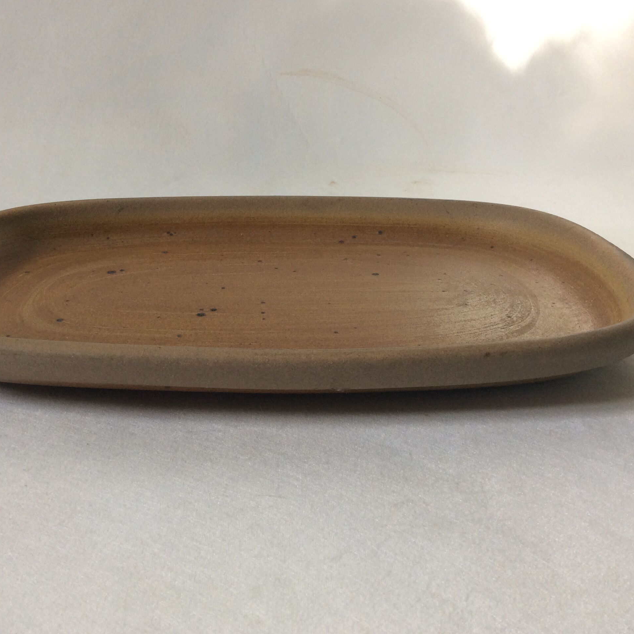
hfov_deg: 43.8
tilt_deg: -21.8
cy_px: 316
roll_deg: +1.7
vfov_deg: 43.9
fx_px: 787
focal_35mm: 38
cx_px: 281
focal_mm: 3.3
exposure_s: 1/25
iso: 40
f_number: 2.4
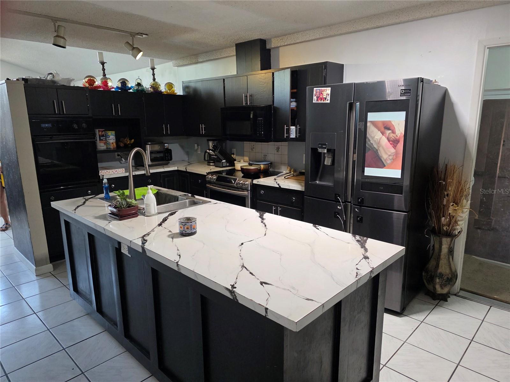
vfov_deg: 58.9
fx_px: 339
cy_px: 191
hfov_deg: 73.9
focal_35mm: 23
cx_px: 255
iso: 400
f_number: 1.7
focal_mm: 6.3
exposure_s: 1/120
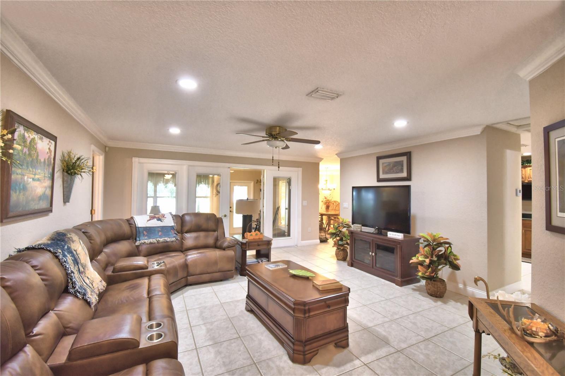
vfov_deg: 77.3
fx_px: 235
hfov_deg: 100.4
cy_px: 188
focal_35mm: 15
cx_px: 282
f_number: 4.5
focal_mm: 10
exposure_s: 1/30
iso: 500
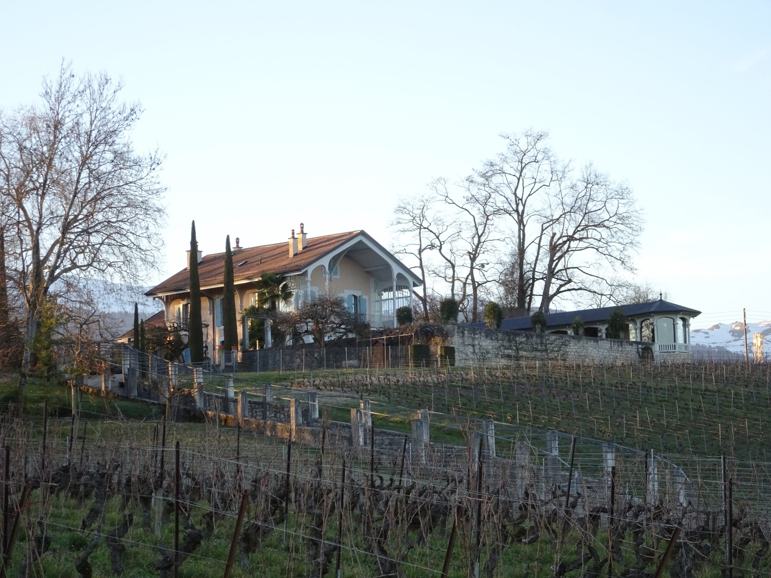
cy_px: 289
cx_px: 386
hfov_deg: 18.7
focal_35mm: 105
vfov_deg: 14.1
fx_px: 2339
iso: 200
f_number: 5
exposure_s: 1/125
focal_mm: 17.97
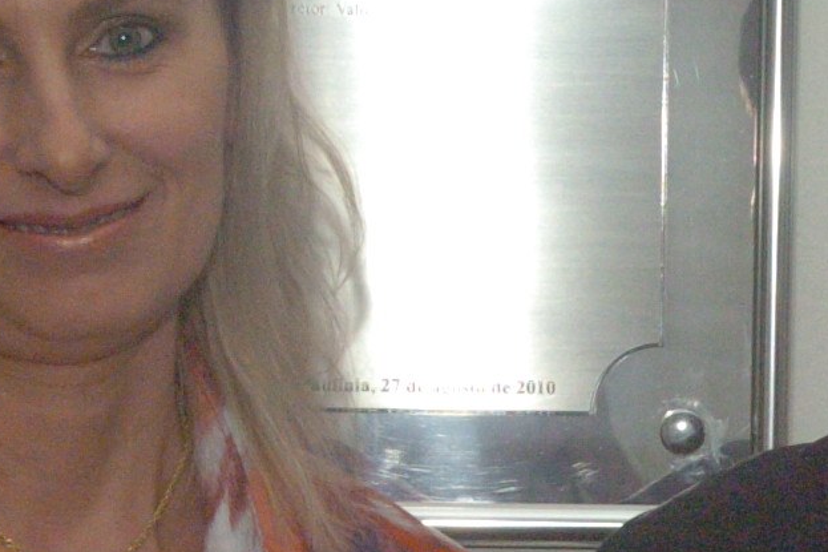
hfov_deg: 9.1
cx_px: 812
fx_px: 5173
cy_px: 587
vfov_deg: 6.1
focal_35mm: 225
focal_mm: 38
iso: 1600
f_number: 11
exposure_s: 1/250
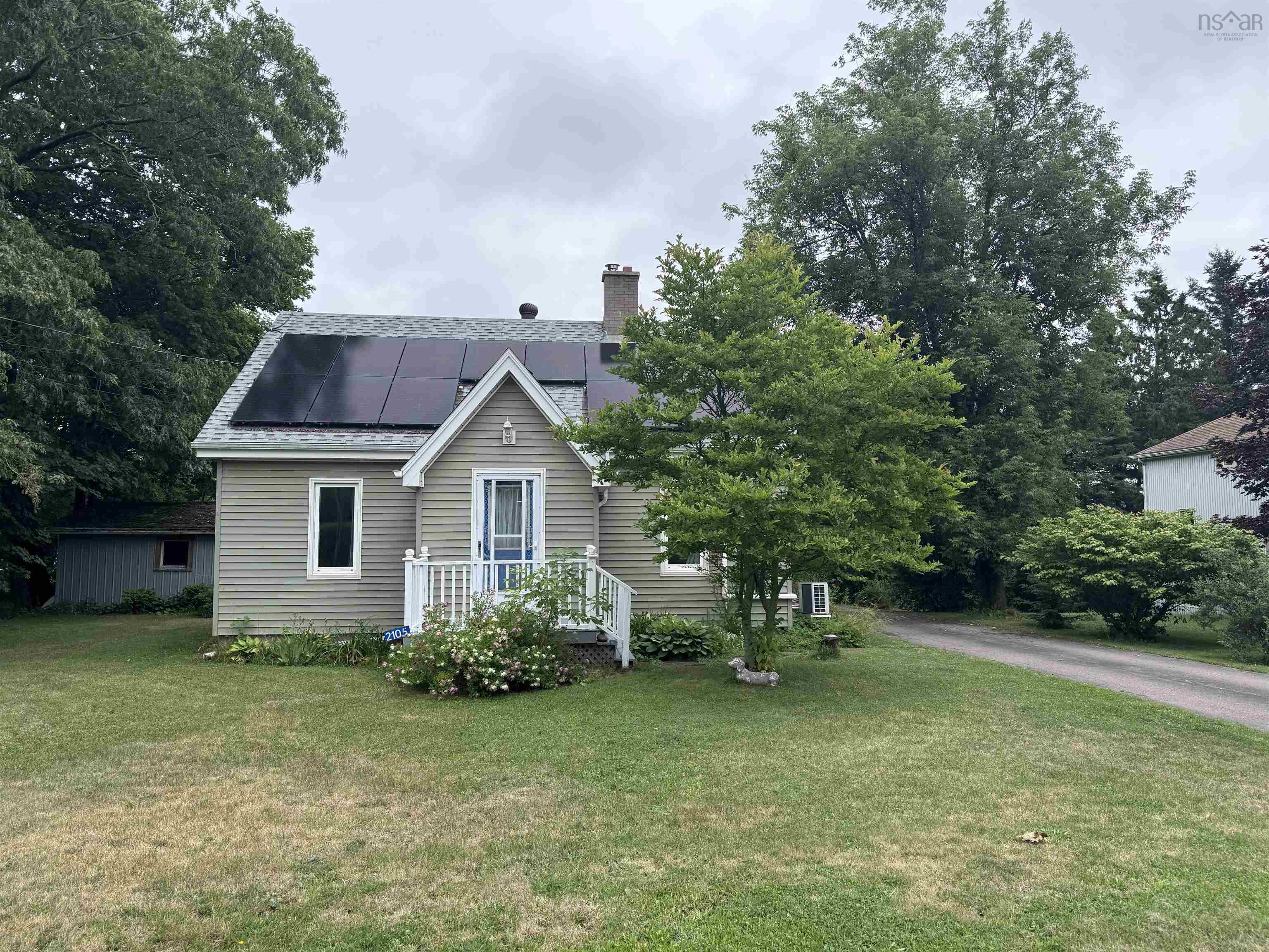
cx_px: 634
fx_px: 880
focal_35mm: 24
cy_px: 476
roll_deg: +0.4
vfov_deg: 56.8
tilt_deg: +4.4
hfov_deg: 71.6
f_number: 1.78
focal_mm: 6.76
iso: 80
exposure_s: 1/1172
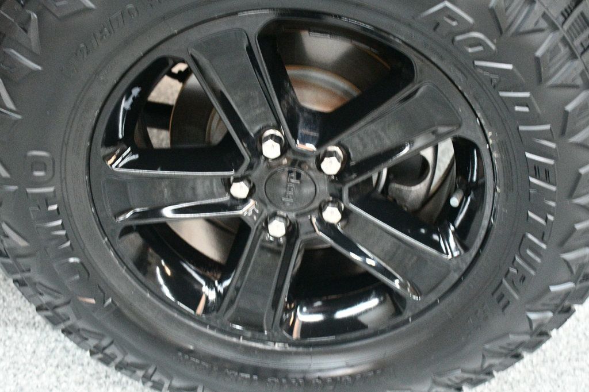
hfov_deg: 38.2
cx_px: 294
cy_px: 196
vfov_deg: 26.0
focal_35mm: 52
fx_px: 850
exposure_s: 1/60
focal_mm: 35
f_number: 4.2
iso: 7200
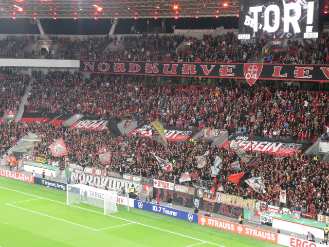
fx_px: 665
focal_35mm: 70
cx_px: 164
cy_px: 124
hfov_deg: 27.8
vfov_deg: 21.0
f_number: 4.5
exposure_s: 1/80
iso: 1000
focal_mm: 12.5
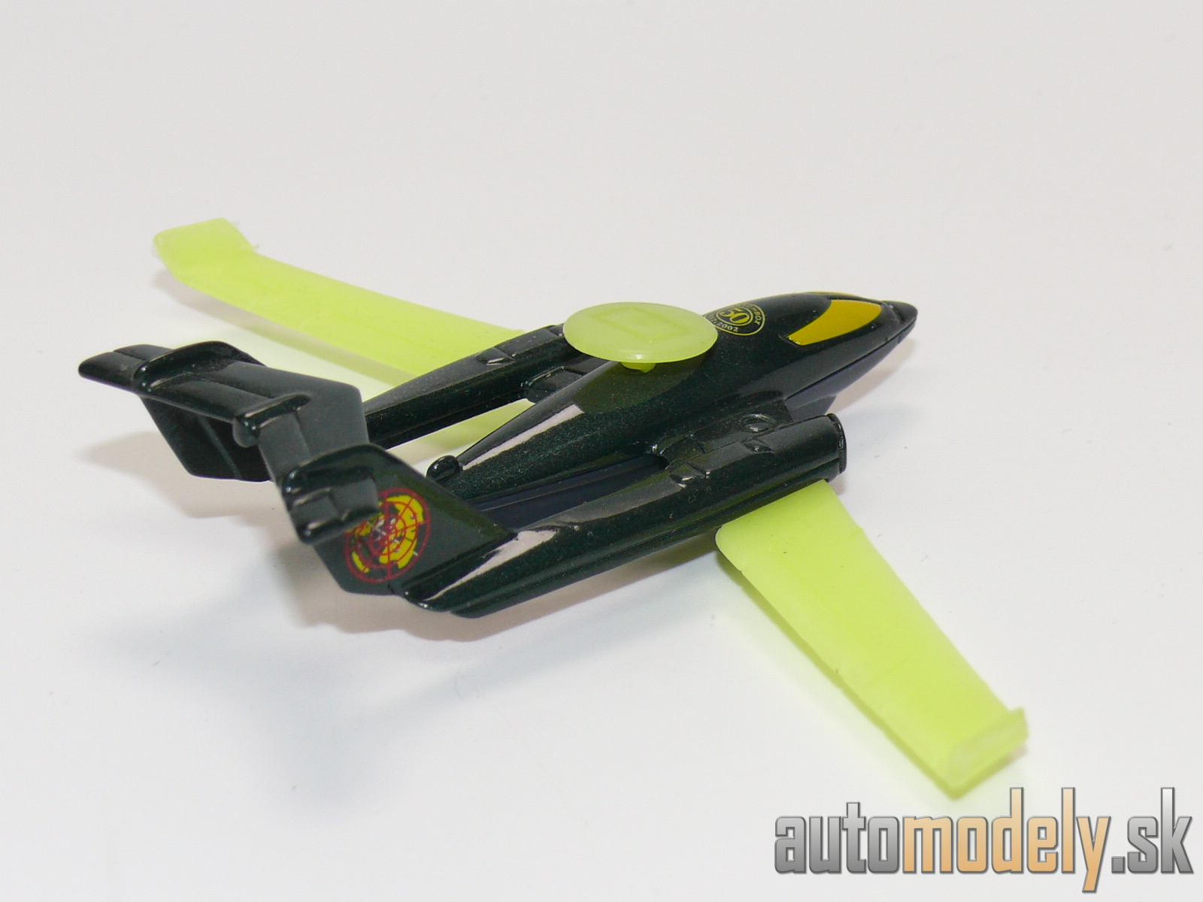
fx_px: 3545
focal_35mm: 102
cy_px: 451
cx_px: 602
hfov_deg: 19.3
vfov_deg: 14.5
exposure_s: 1/30
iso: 100
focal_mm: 13.3
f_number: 4
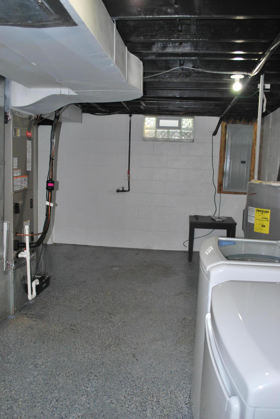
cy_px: 210
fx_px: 384
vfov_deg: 57.2
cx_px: 140
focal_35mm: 33
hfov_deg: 40.1
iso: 200
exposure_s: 1/60
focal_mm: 22
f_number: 4
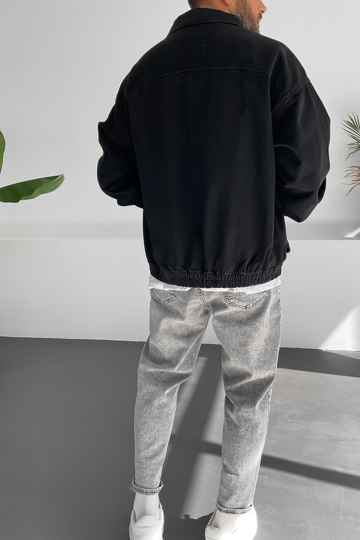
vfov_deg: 60.3
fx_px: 465
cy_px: 275
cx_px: 192
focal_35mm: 31
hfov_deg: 42.3
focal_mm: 3
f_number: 1.8
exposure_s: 1/220
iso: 16
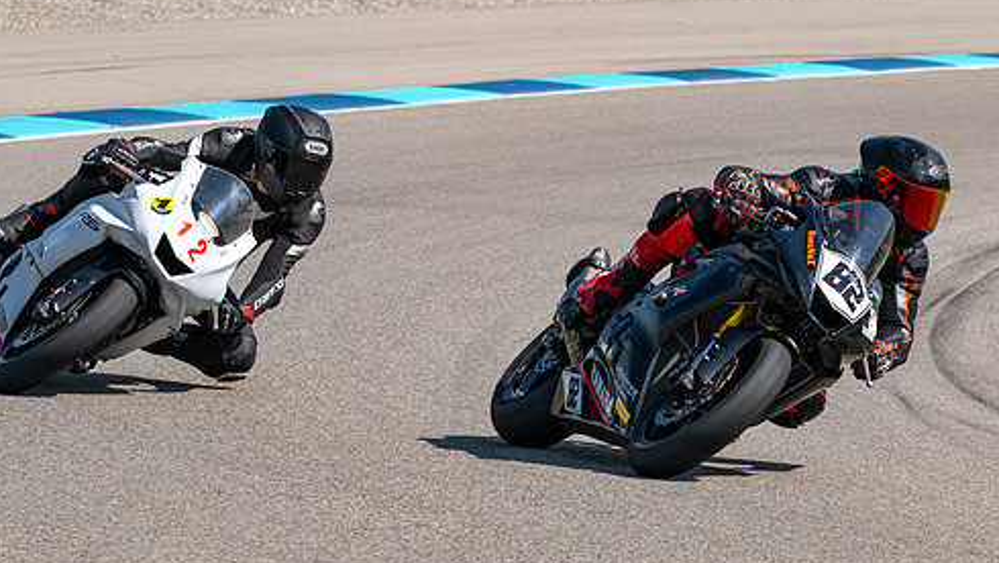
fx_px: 8877
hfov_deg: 6.4
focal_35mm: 335
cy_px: 299
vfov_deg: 3.6
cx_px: 523
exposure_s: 1/1250
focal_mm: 230
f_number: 11
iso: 500
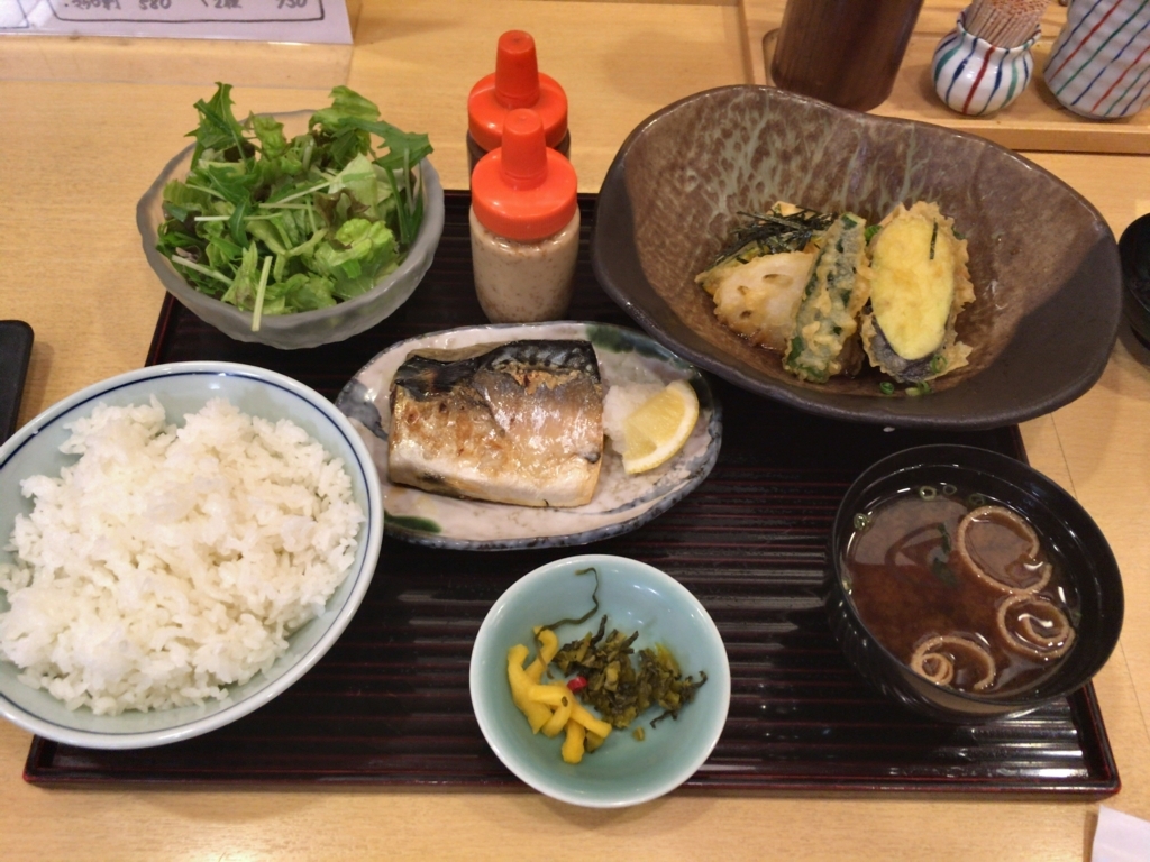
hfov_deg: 61.7
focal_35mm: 29
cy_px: 431
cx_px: 575
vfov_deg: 48.2
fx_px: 963
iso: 400
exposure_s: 1/30
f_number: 2.2
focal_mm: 4.15
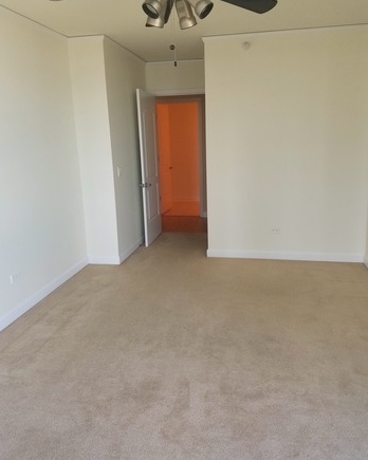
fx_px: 381
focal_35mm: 28
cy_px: 222
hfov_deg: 51.5
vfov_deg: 62.2
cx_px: 183
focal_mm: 4.2
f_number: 1.7
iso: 100
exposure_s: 1/120
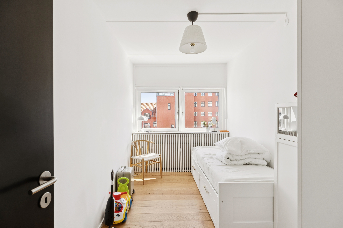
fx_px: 171
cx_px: 172
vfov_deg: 67.4
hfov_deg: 90.0
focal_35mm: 18
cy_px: 114
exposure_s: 1/160
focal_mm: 12
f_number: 7.1
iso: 400
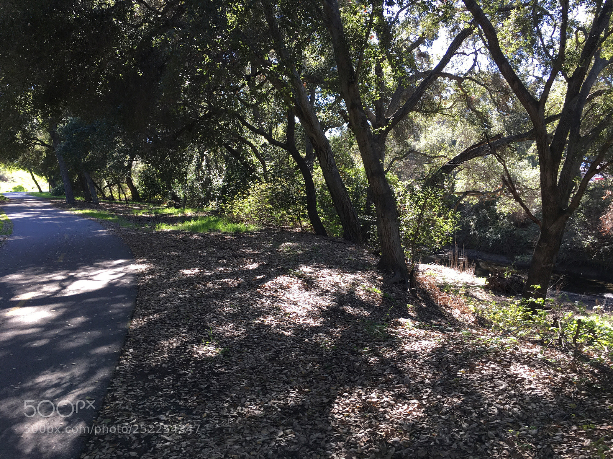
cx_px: 306
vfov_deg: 48.2
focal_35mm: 29
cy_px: 230
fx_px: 514
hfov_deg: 61.7
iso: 32
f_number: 2.2
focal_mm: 4.15
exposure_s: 1/120
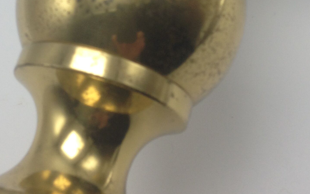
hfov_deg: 25.8
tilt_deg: -50.9
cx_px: 164
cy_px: -83
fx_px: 676
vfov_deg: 15.3
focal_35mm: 80
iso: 50
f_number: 2.4
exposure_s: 1/337
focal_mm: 4.12
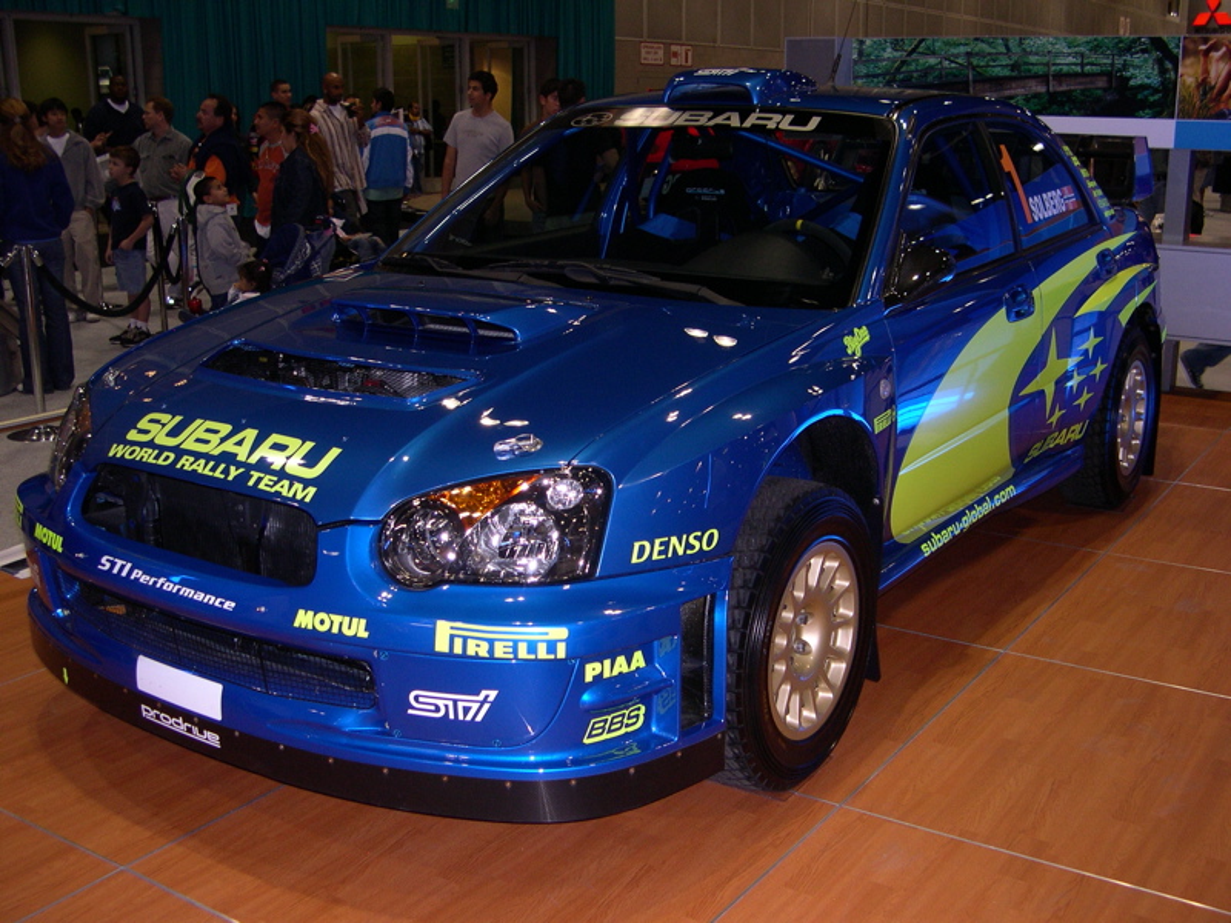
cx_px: 616
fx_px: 1351
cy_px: 462
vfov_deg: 37.7
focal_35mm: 38
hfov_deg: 49.0
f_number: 2.8
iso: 156
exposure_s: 1/60
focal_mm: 8
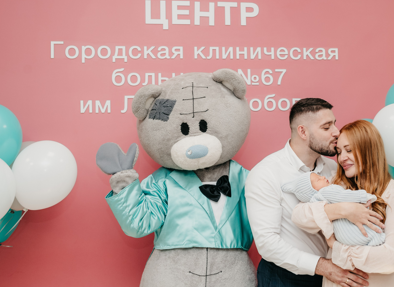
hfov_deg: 39.7
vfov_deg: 29.7
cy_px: 119
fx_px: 541
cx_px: 252
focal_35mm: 48
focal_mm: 35
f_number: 4
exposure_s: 1/160
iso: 640
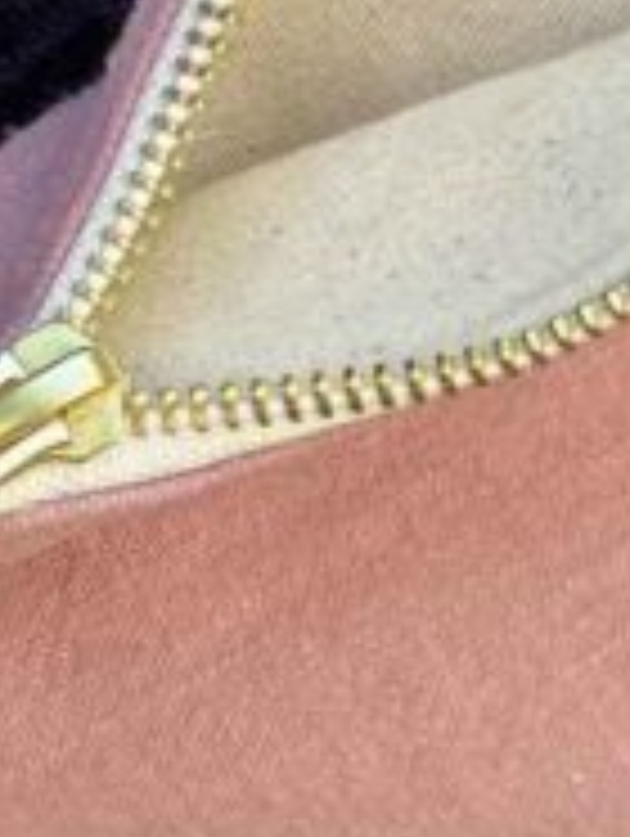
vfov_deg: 6.9
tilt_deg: -39.5
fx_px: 6924
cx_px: 1076
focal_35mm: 286
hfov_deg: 5.1
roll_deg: -1.8
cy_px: 27
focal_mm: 6
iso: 32
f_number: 2
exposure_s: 1/122
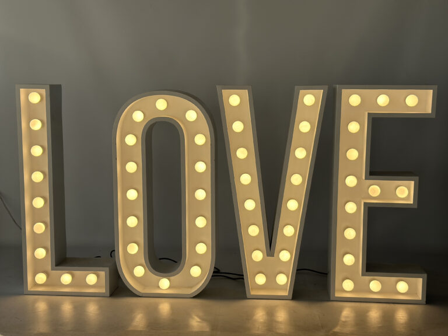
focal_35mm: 48
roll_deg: -0.2
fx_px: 621
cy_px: 168
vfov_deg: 30.3
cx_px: 224
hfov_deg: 39.7
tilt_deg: -7.7
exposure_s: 1/4016
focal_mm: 6.86
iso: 80
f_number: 1.78
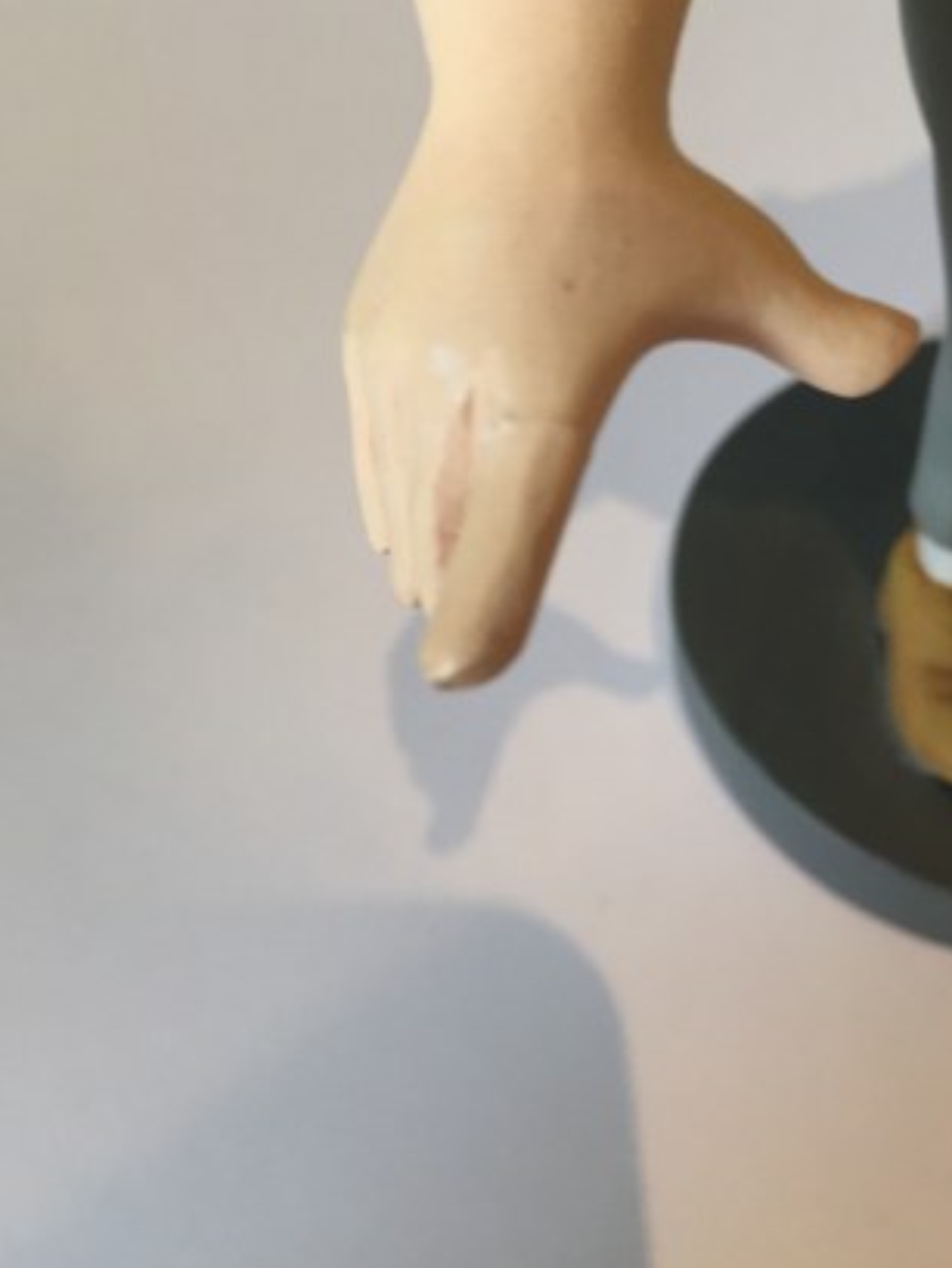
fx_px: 1246
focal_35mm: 34
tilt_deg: -51.3
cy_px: 533
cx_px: 505
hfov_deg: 41.8
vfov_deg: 53.7
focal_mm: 4.15
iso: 125
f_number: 2.2
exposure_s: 1/33
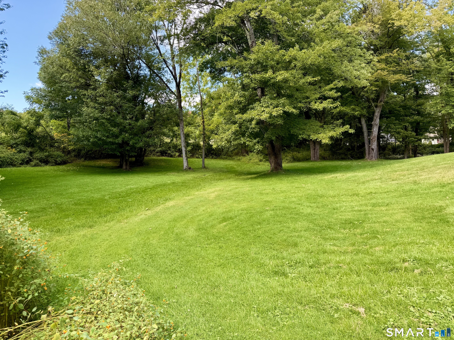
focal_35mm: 24
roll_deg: -0.6
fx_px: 315
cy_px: 170
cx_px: 227
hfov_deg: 71.6
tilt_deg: +0.4
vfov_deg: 56.8
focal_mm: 6.76
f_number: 1.78
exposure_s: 1/464
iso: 80
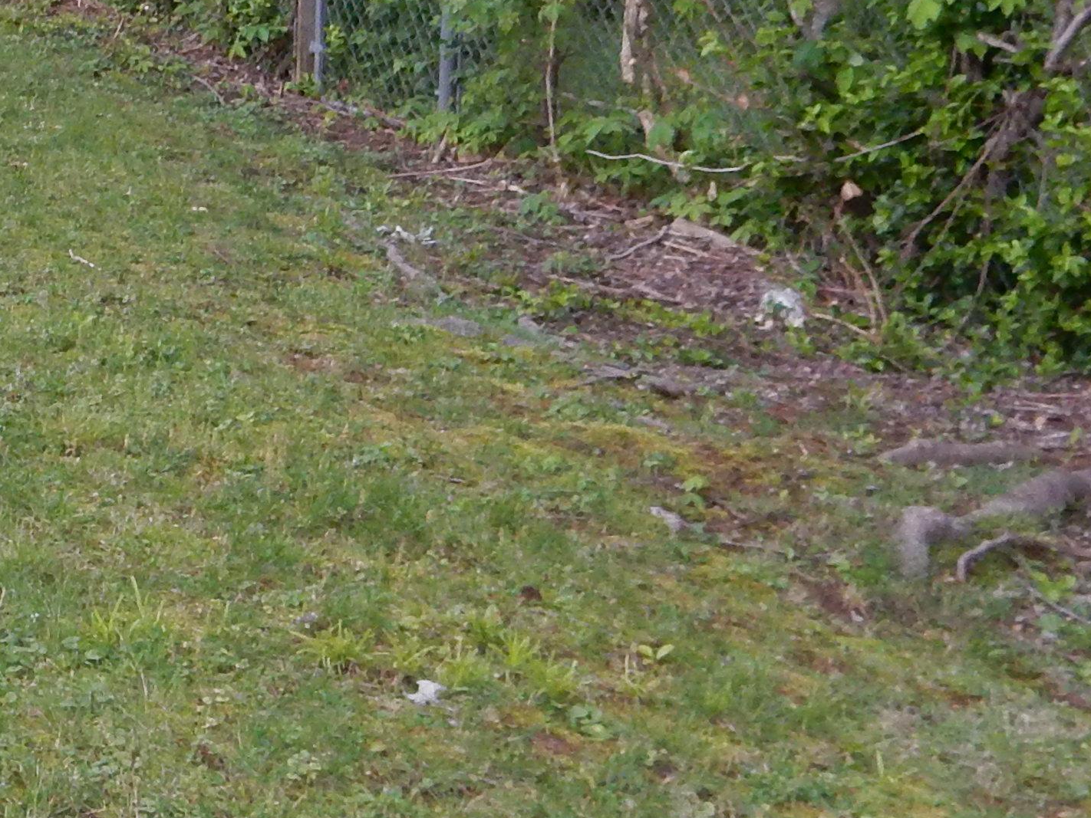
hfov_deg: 21.8
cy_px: 396
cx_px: -308
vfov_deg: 18.2
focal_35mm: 81
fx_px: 2553
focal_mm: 4.5
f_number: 3.7
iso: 280
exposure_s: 1/30
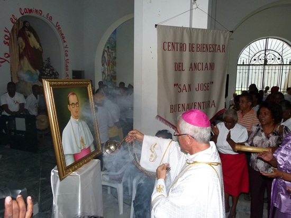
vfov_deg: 54.8
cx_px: 146
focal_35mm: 25
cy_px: 109
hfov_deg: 69.4
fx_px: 210
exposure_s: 1/125
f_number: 5.6
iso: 200
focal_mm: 4.5
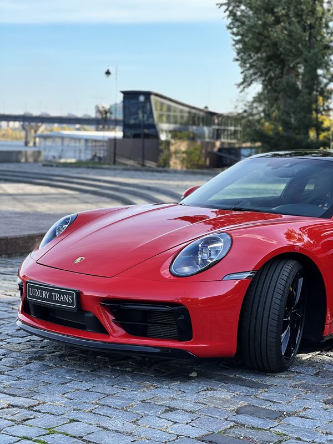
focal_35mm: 77
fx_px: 988
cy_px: 222
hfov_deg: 19.1
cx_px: 166
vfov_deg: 25.3
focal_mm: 9
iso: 40
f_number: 2.8
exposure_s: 1/132
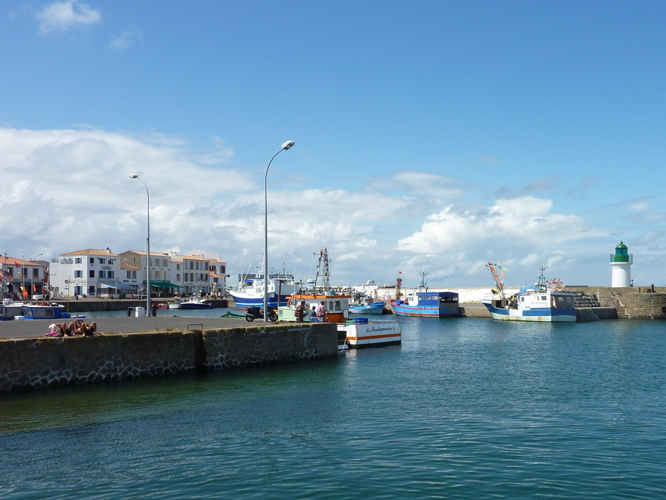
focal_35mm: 33
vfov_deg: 42.7
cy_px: 302
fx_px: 635
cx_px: 391
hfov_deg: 55.0
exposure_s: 1/500
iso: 80
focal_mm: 4.1
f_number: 5
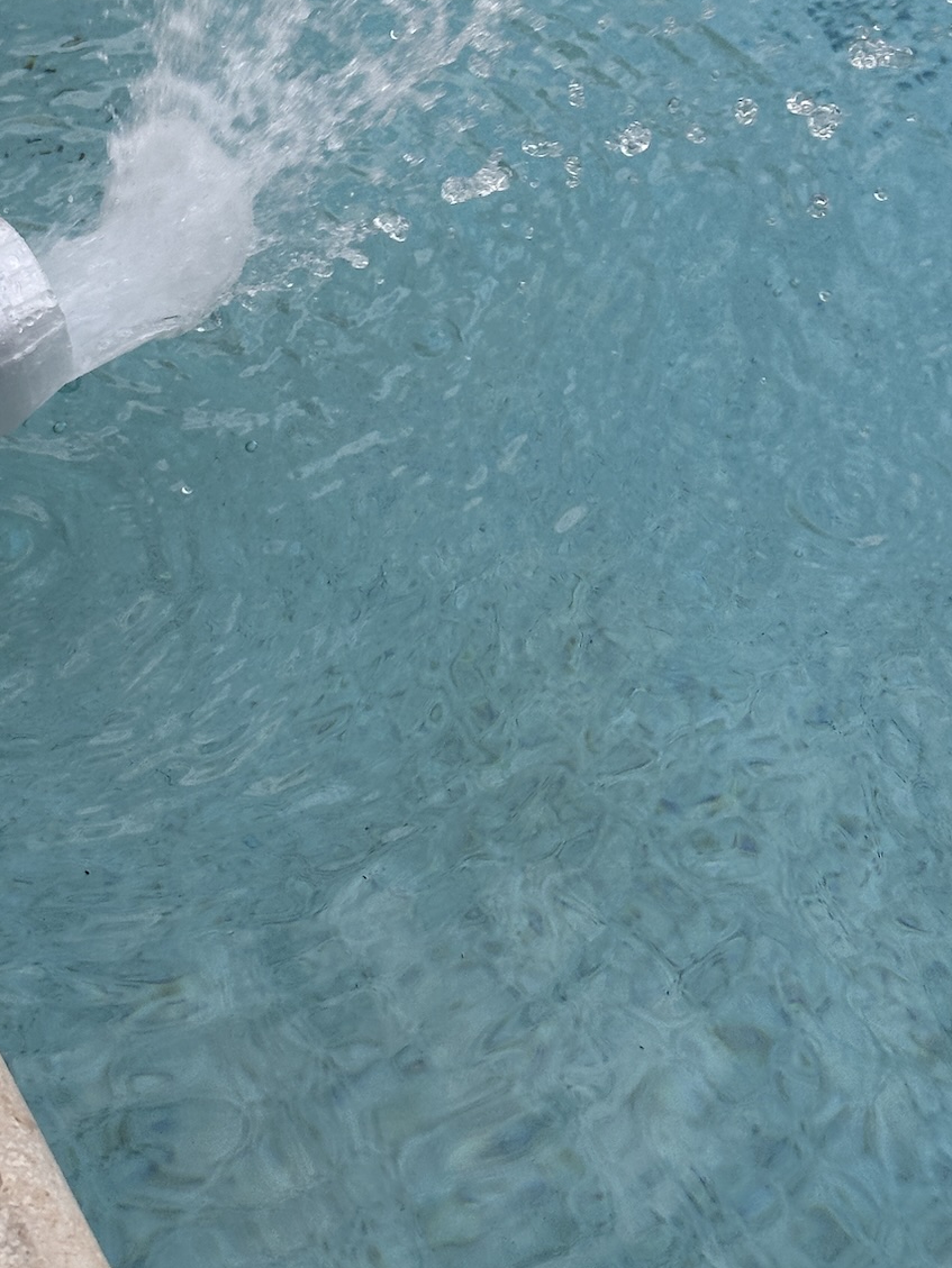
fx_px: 3116
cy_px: 185
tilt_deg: -44.3
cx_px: 303
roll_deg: -0.4
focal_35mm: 85
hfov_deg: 17.3
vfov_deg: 22.6
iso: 64
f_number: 1.78
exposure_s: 1/2304
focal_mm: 6.86
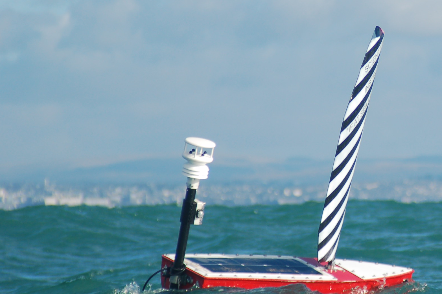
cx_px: 423
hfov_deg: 5.3
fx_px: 4771
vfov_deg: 3.5
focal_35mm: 389
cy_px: 99
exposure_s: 1/800
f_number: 5.6
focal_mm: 135
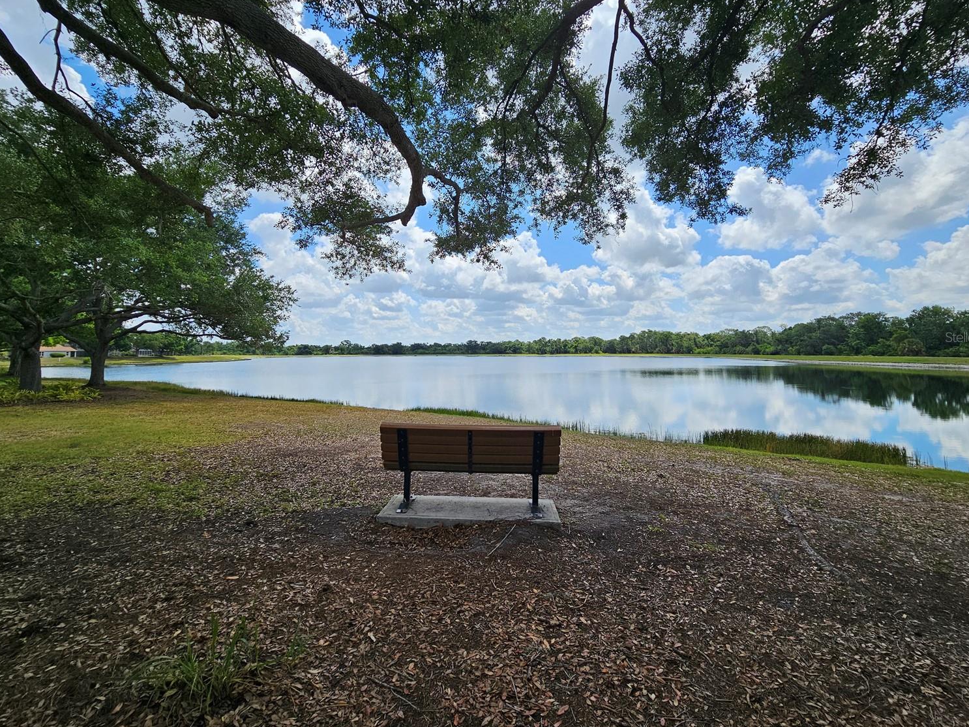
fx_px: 392
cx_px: 485
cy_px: 337
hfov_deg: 102.1
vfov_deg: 85.5
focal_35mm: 14
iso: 50
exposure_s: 1/2271
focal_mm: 2.2
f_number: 2.2
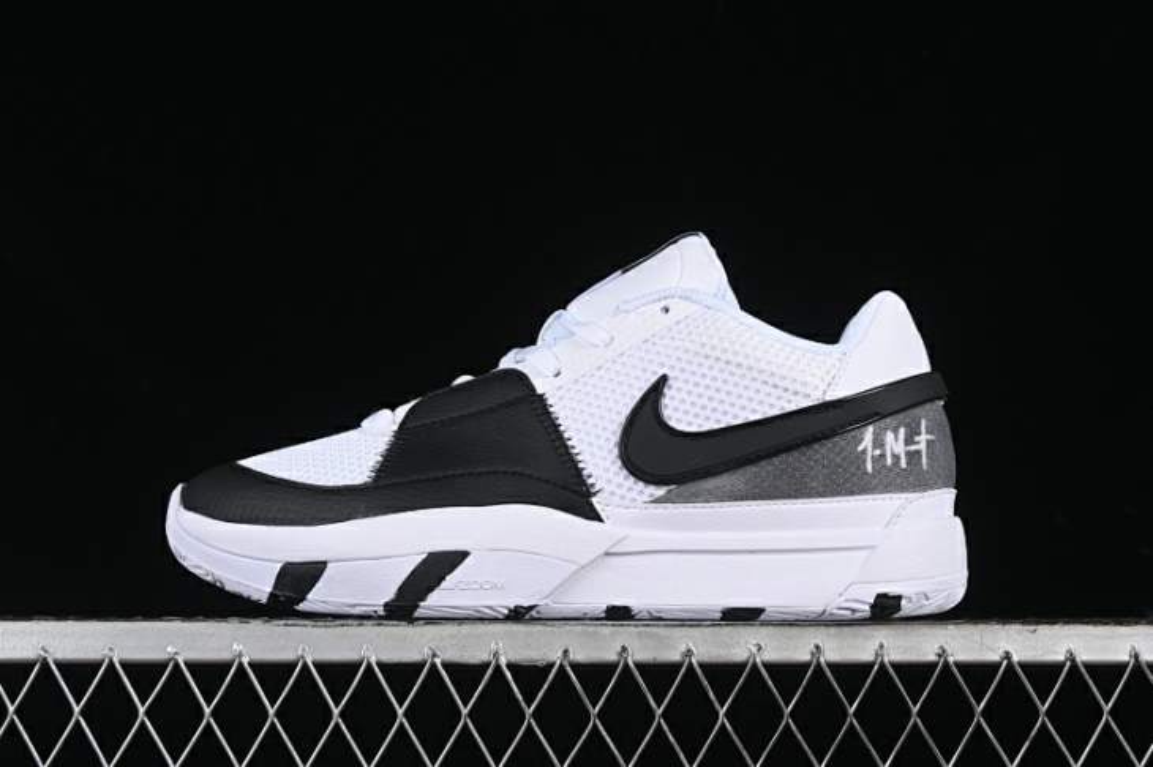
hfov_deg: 27.0
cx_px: 576
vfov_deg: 18.2
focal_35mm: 75
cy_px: 384
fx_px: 2401
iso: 160
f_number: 8
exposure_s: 1/80
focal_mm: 50
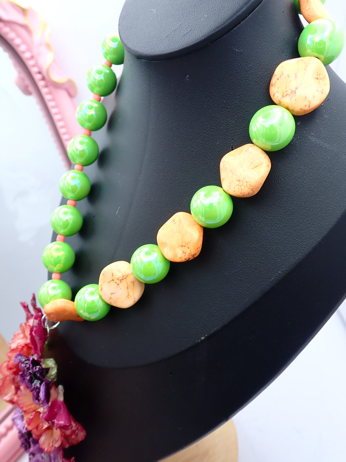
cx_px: 173
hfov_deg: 44.2
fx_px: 426
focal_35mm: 32
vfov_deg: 56.8
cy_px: 231
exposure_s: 1/60
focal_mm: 5.79
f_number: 2.4
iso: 125
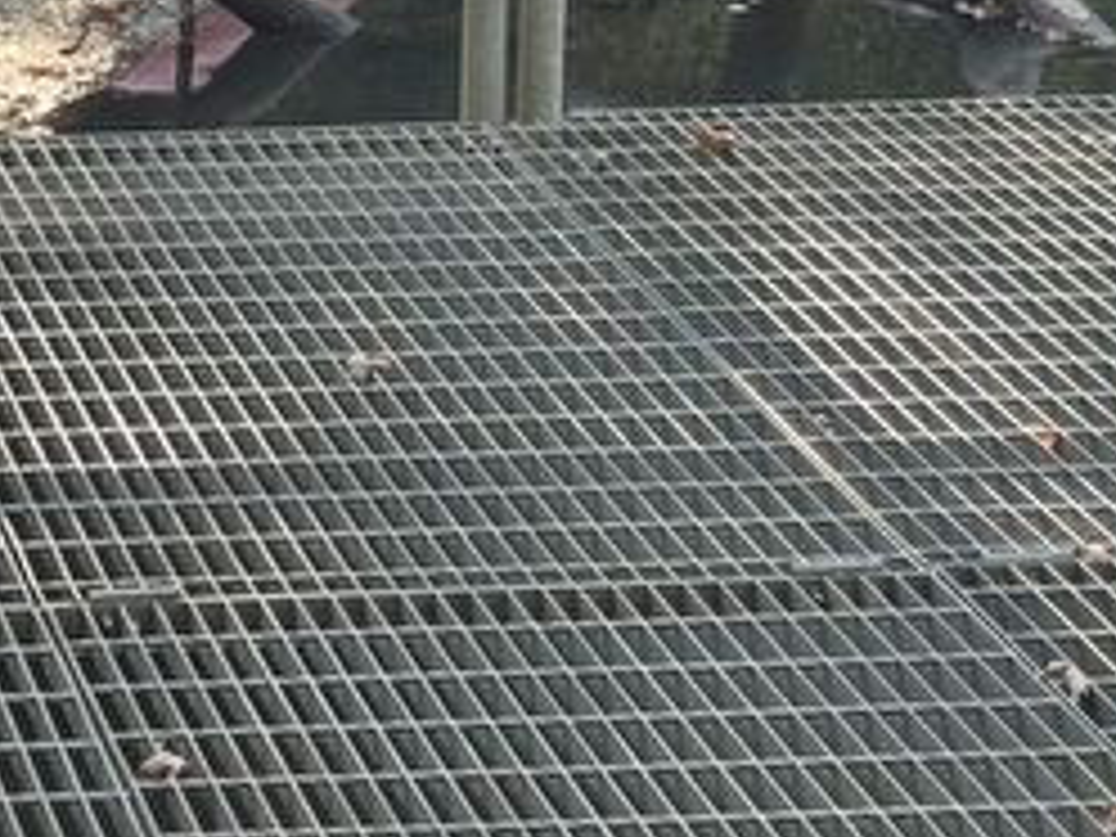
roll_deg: +0.6
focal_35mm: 155
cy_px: -4
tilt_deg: -14.6
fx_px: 4997
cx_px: -544
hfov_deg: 12.2
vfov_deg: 9.5
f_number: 1.78
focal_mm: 6.76
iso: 64
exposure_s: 1/231
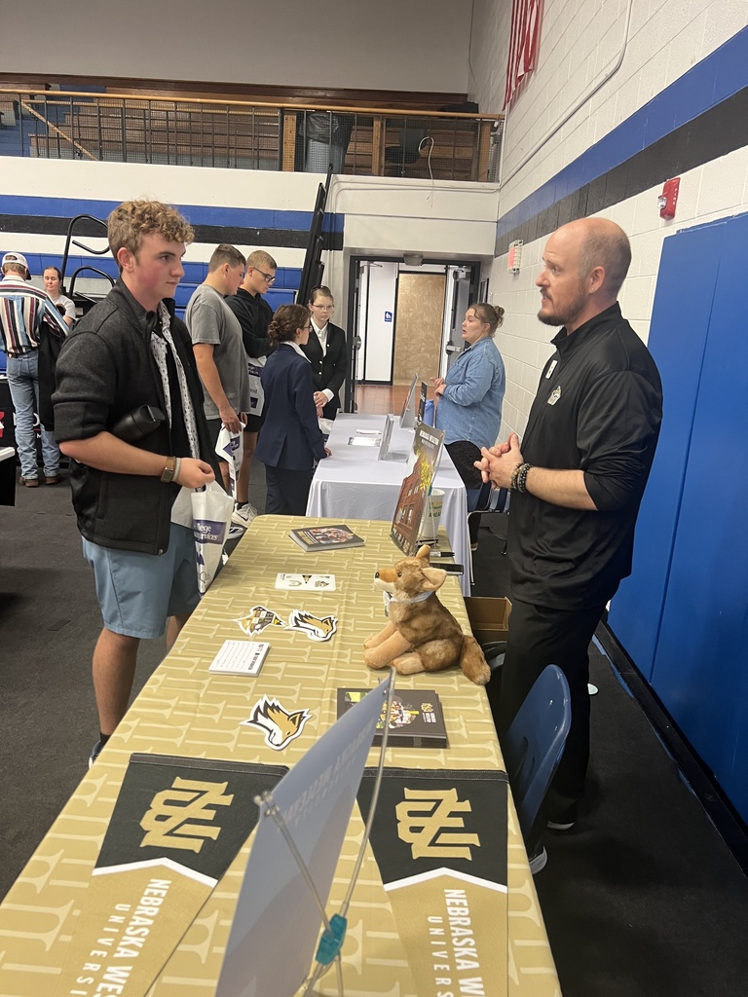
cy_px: 498
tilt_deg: -12.5
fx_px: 749
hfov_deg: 53.1
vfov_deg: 67.3
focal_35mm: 26
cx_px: 374
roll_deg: -2.8
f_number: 1.5
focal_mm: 5.7
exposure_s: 1/60
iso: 160
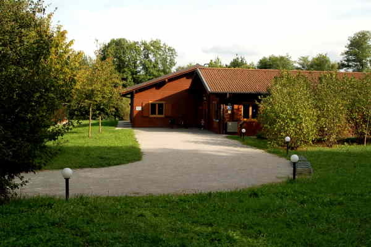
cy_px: 124
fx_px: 432
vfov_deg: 31.8
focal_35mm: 42
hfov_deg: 46.4
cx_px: 186
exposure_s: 1/250
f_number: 8
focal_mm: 28
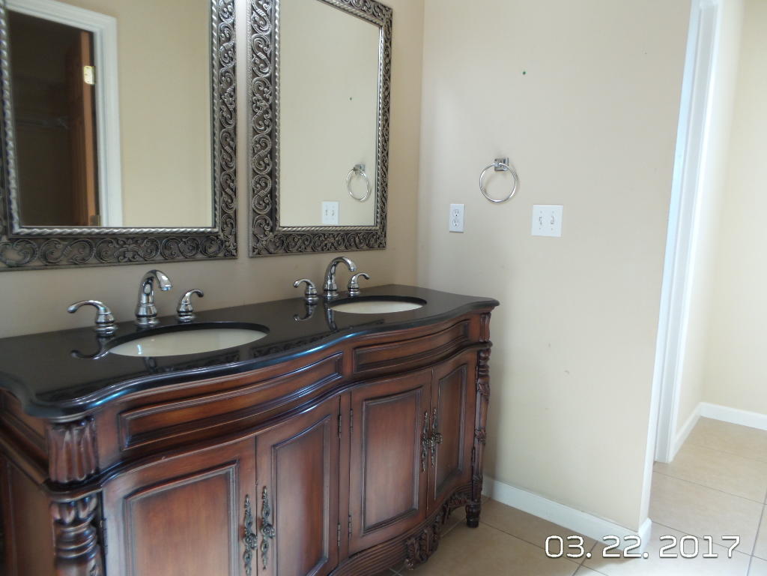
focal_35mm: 23
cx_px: 384
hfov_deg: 73.9
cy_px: 288
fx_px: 510
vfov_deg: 58.9
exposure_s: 1/30
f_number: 2.8
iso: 160
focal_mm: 4.1
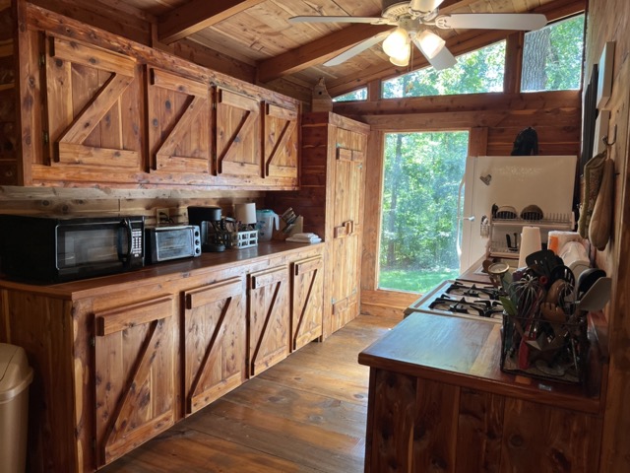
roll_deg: -1.1
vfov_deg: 53.1
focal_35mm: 26
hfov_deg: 67.3
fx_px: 473
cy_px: 236
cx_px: 315
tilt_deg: -6.6
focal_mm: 5.1
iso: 100
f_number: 1.6
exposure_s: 1/120
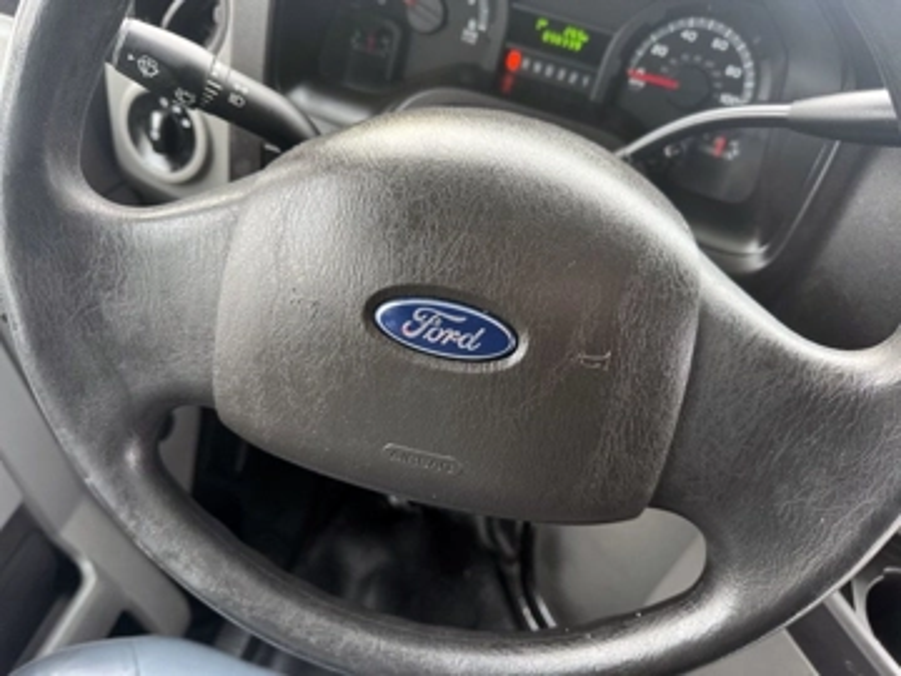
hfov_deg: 71.6
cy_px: 338
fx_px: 625
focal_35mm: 24
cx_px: 450
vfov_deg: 56.8
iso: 200
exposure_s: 1/101
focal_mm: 6.76
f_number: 1.78
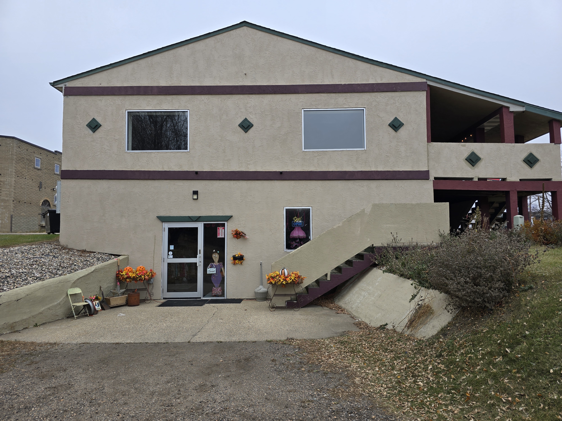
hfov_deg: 73.9
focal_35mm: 23
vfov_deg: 58.9
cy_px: 210
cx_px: 281
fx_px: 373
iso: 12
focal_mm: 6.3
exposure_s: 1/270
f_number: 1.7
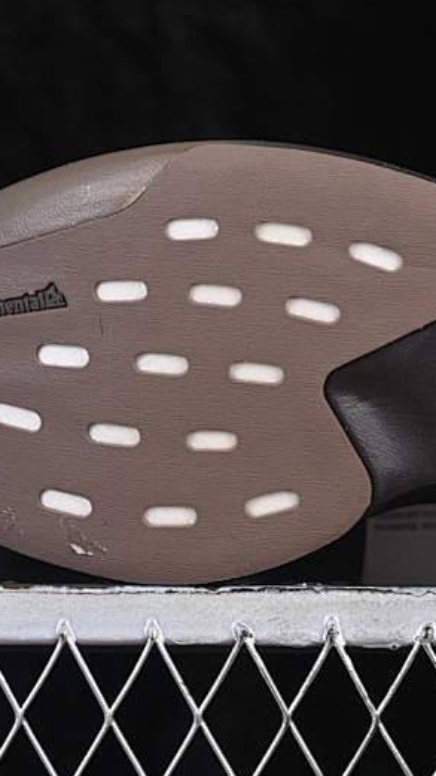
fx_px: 3351
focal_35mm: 163
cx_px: 405
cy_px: 253
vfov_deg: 13.2
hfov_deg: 7.4
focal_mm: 50
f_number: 6.3
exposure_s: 1/60
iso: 160
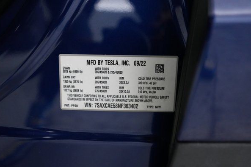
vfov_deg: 47.8
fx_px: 188
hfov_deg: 67.4
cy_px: 84
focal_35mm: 27
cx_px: 116
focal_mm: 25
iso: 5000
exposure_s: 1/160
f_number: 2.8
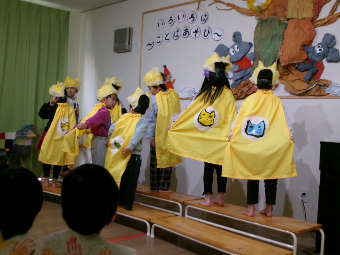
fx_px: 521
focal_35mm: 53
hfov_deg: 36.2
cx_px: 170
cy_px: 128
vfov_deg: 27.5
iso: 400
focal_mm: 9.5
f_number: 4.9
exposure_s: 1/26
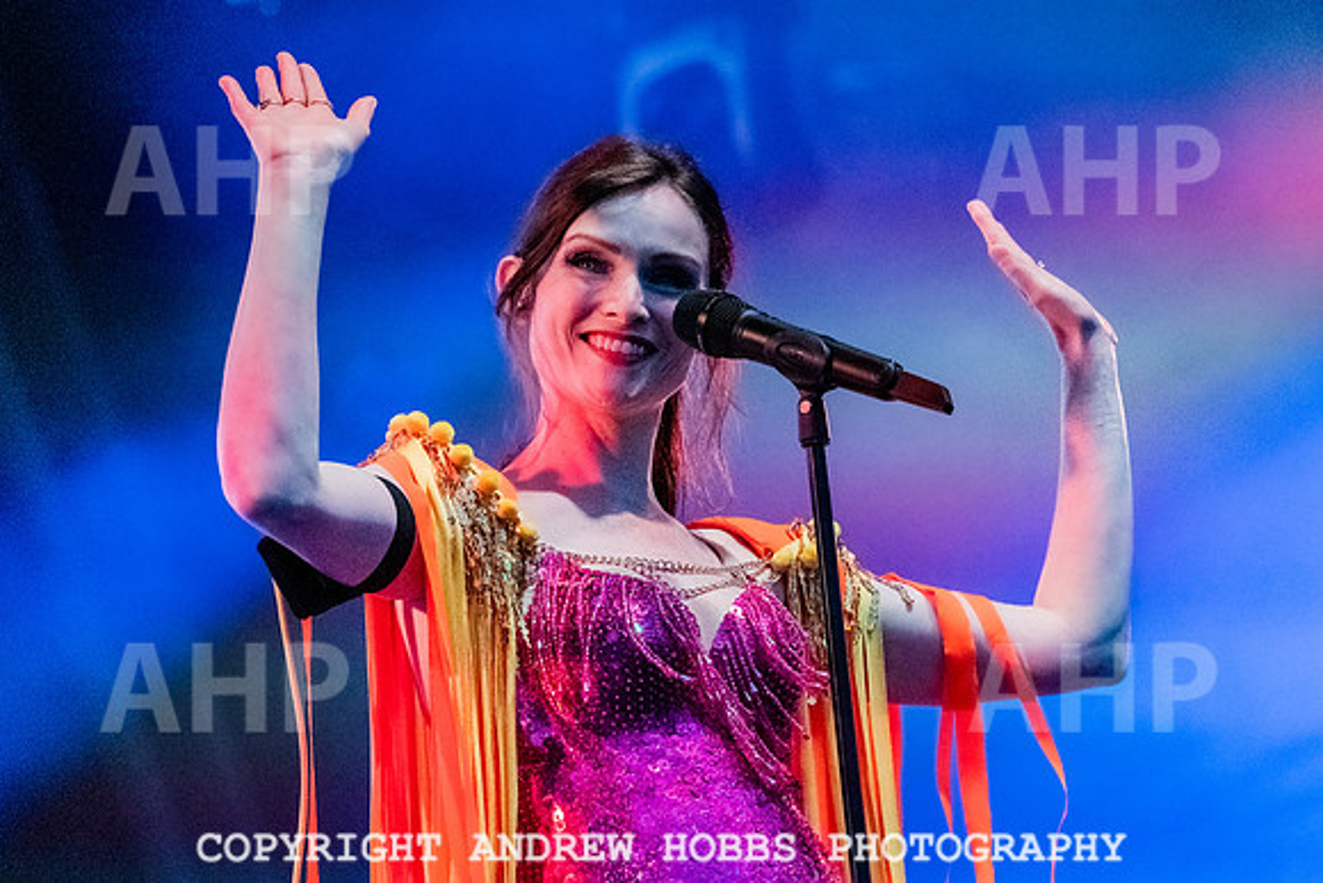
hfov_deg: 9.8
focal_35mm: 210
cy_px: 321
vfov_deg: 6.5
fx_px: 7720
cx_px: 662
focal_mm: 165
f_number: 5
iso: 4000
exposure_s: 1/2000
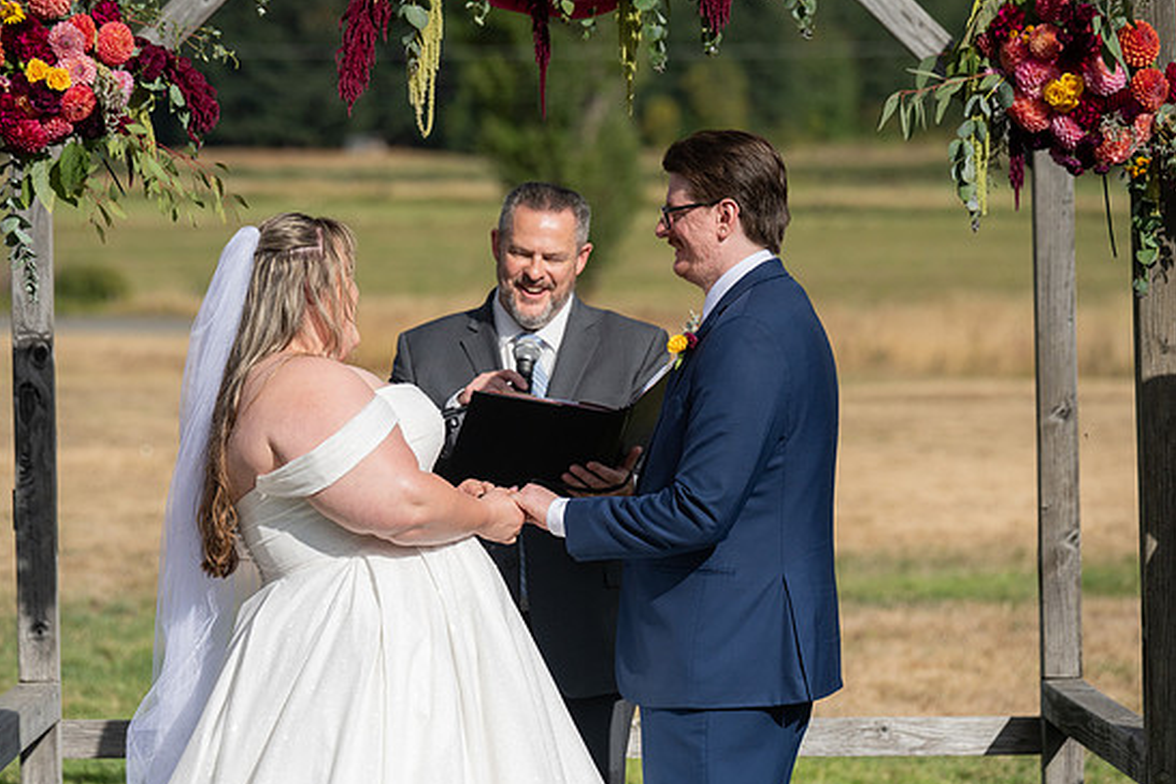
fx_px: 5195
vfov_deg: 8.6
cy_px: 388
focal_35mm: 159
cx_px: 555
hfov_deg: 12.9
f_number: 4.5
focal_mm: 150
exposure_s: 1/8000
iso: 400
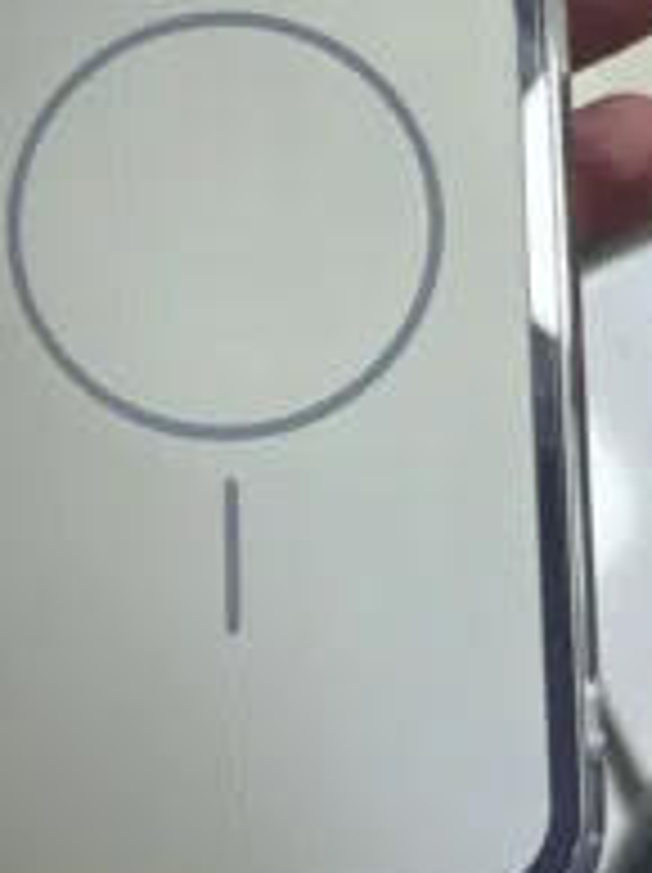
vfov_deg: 19.8
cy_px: 252
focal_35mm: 99
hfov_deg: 14.9
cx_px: 279
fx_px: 2492
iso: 64
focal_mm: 6.76
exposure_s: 1/242
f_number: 1.78
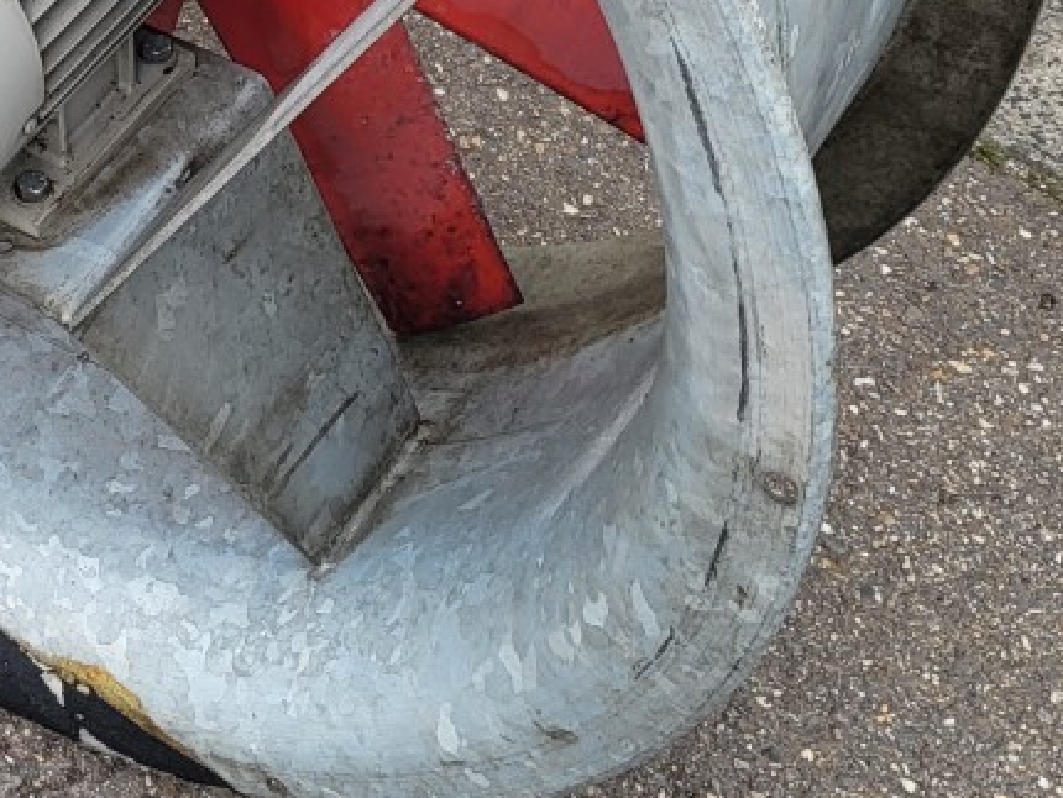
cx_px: 138
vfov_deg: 16.7
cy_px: 35
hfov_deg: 22.0
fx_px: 2673
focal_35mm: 87
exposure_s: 1/152
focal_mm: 4.25
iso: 50
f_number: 1.8
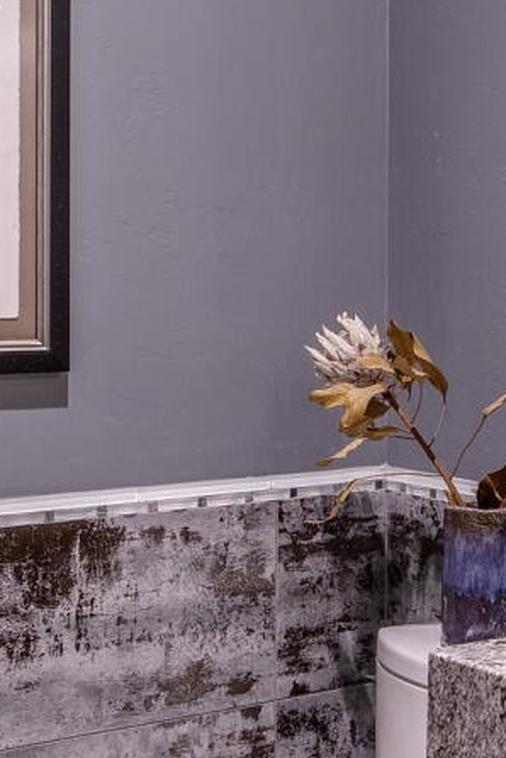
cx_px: 440
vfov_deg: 26.6
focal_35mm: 76
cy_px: 292
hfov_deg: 17.7
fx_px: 1602
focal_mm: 17
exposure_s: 1/6
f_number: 9
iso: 200
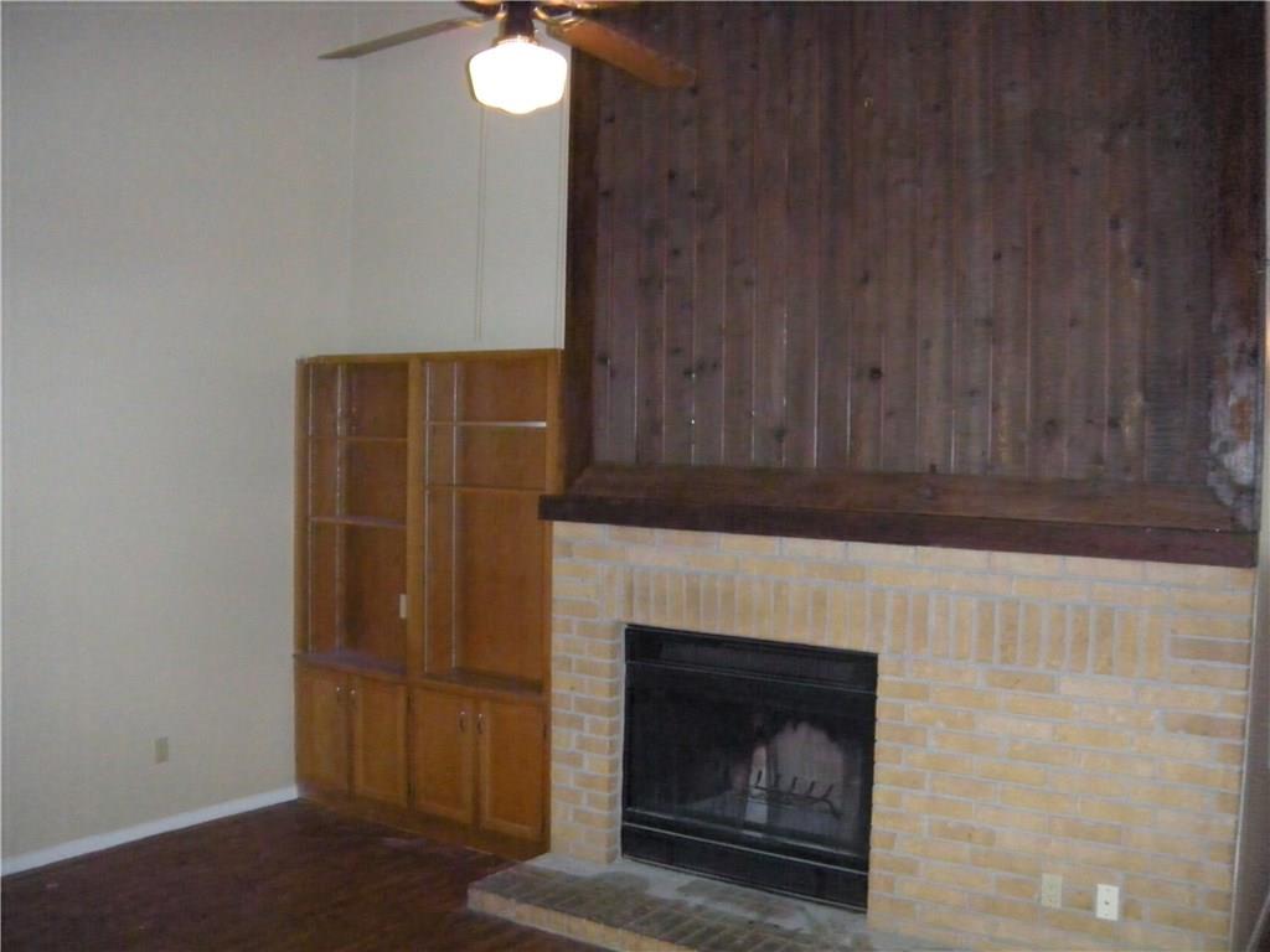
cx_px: 635
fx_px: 1284
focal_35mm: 35
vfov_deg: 40.7
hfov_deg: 52.6
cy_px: 476
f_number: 3.8
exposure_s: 1/60
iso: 800
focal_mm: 5.9
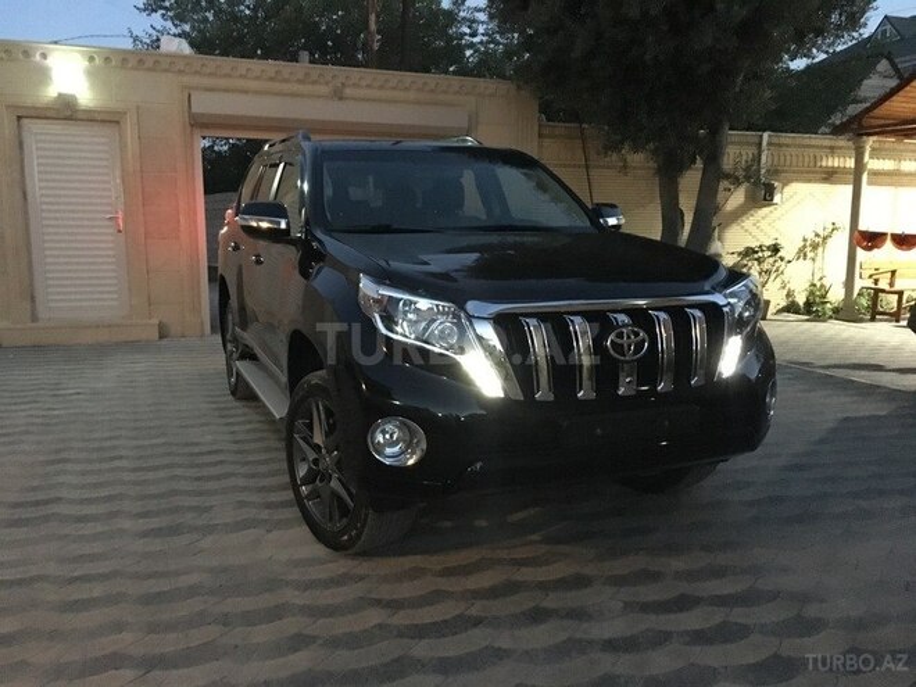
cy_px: 344
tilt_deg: -7.7
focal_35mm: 29
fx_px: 767
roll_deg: -0.1
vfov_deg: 48.2
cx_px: 458
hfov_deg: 61.7
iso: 1600
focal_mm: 4.15
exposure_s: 1/17
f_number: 2.2
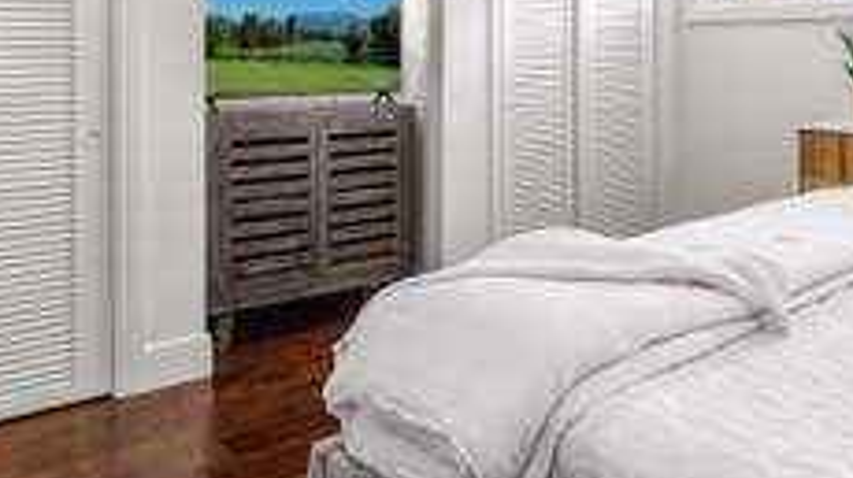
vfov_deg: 31.4
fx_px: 816
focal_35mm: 36
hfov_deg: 55.0
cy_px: 63
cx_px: 486
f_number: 8
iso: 160
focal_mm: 11
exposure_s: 1/8
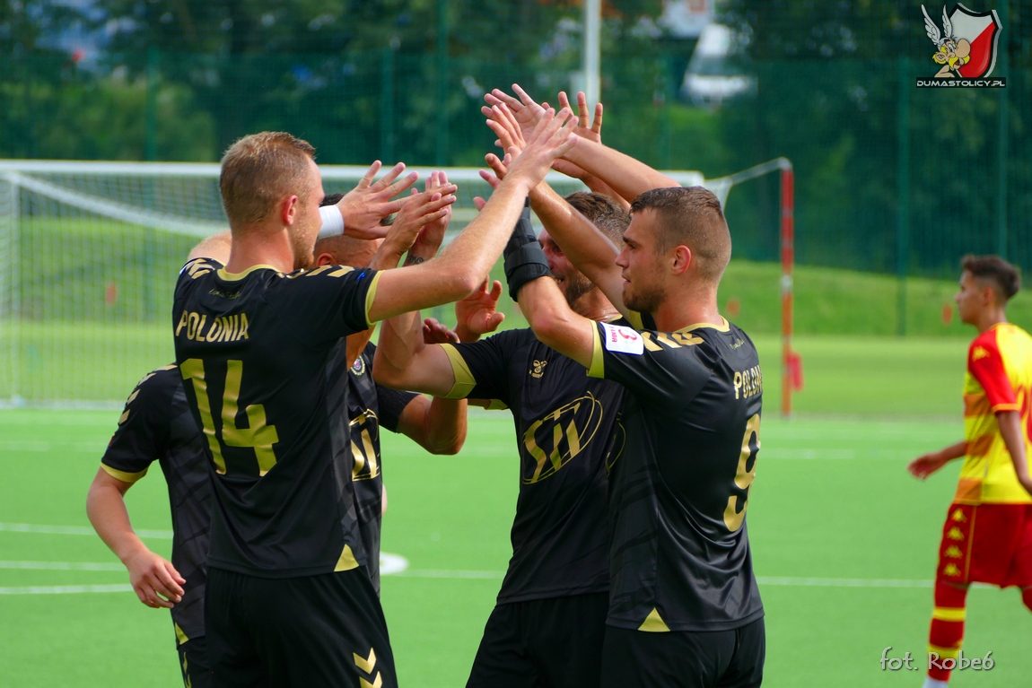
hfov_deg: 5.2
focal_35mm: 393
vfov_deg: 3.5
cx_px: 516
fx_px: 11267
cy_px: 344
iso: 125
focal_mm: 143.18
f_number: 4
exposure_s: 1/800
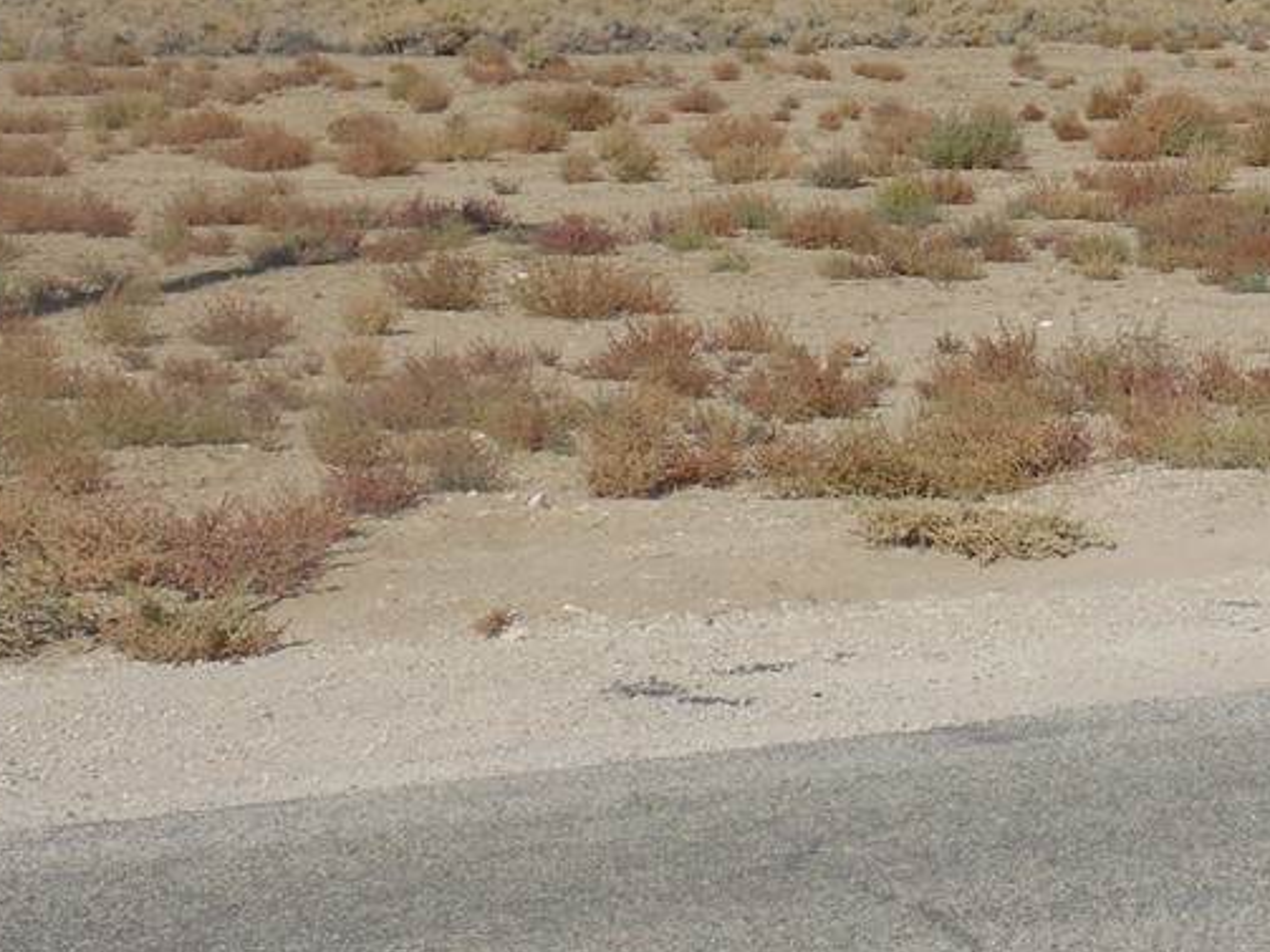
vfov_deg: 13.7
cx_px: 1174
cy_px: 437
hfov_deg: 17.9
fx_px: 3961
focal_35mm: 108
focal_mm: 9.5
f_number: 12.2
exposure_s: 1/250
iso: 80
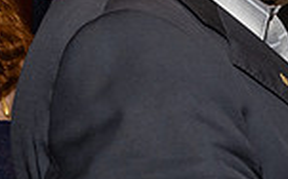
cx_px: 519
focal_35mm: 133
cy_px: 131
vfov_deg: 9.8
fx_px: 1043
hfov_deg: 14.0
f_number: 7.1
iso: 500
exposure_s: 1/250
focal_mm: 19
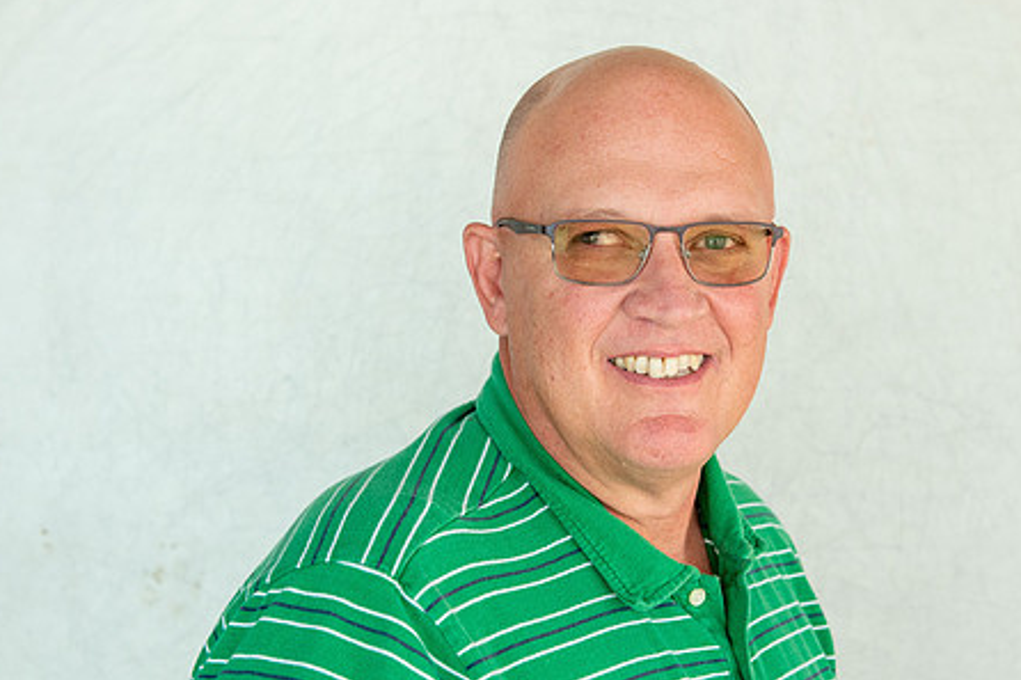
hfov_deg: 30.9
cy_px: 373
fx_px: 1843
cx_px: 611
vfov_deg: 20.9
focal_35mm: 65
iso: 1600
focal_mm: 50
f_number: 5.6
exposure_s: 1/400
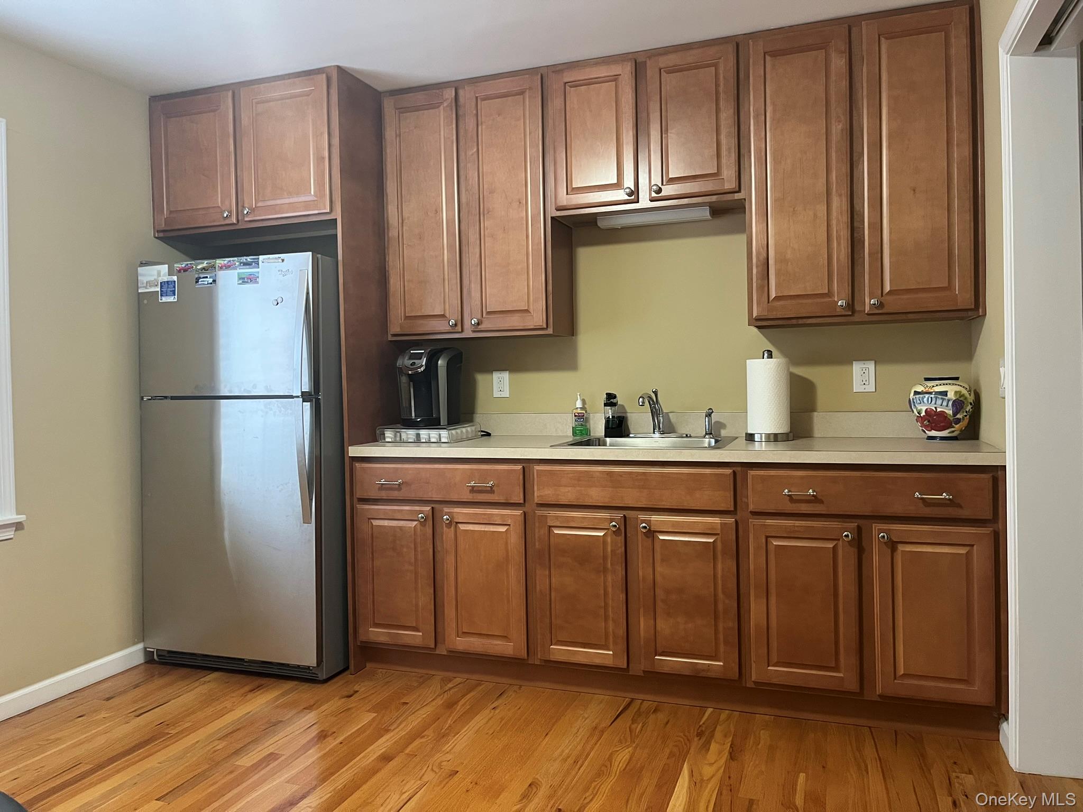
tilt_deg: -1.7
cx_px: 542
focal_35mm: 26
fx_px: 813
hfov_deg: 67.3
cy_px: 406
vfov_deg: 53.1
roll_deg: +1.9
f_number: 1.6
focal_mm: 5.1
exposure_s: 1/60
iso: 400
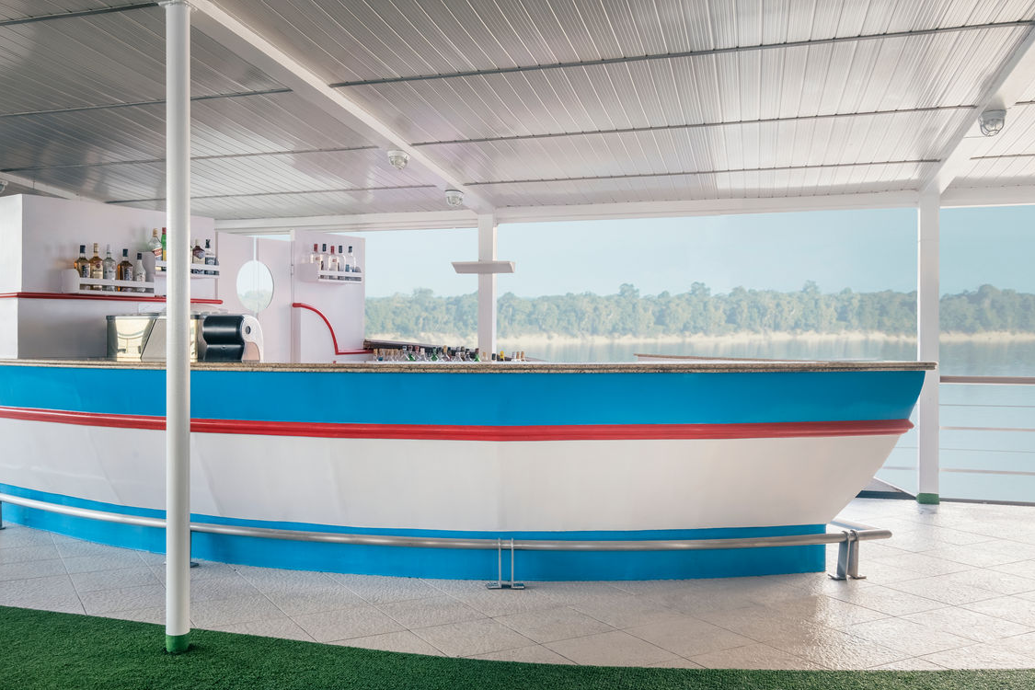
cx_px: 463
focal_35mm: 33
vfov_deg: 40.0
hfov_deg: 57.1
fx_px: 949
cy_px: 362
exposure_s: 1/250
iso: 400
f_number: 8
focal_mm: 19.1
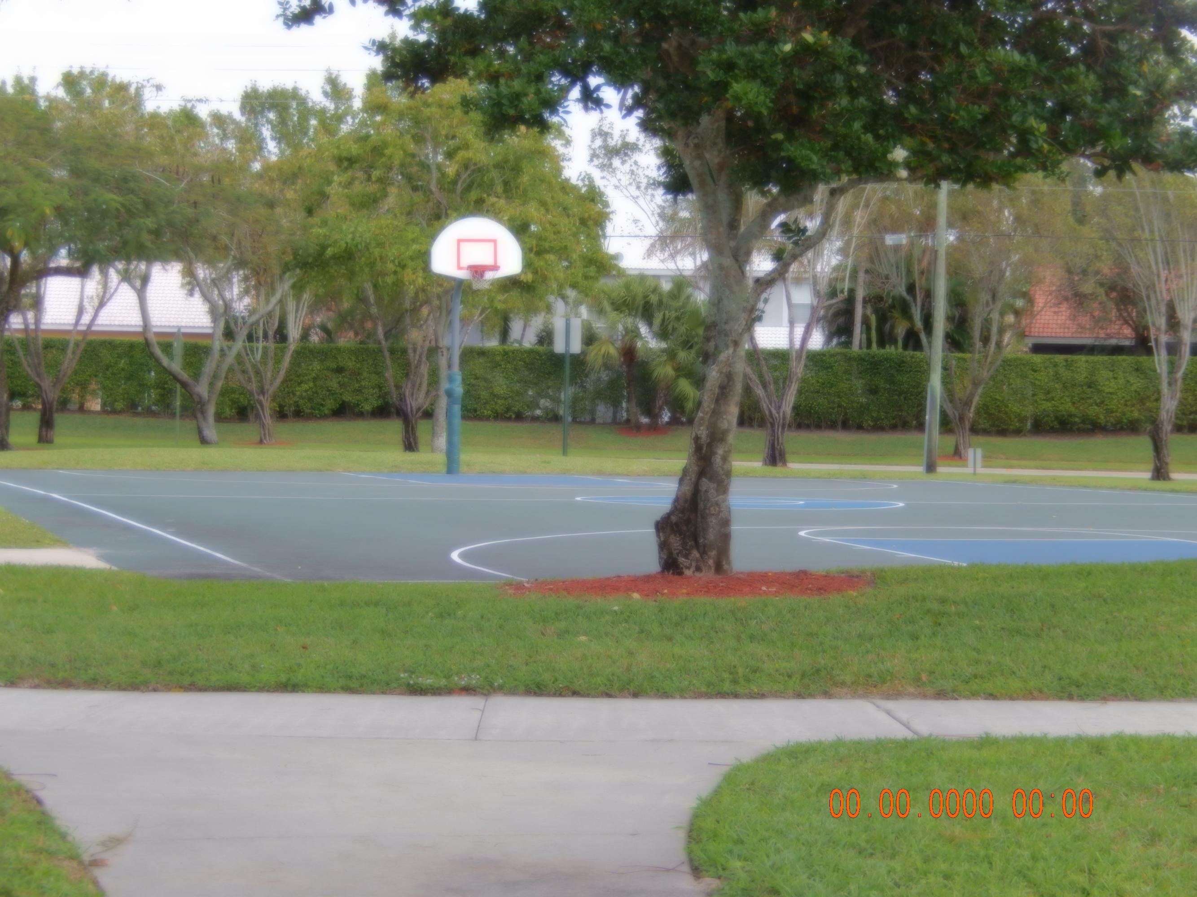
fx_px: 3285
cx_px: 598
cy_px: 448
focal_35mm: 95
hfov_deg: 20.7
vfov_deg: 15.6
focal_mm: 17
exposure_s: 1/200
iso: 125
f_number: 5.2
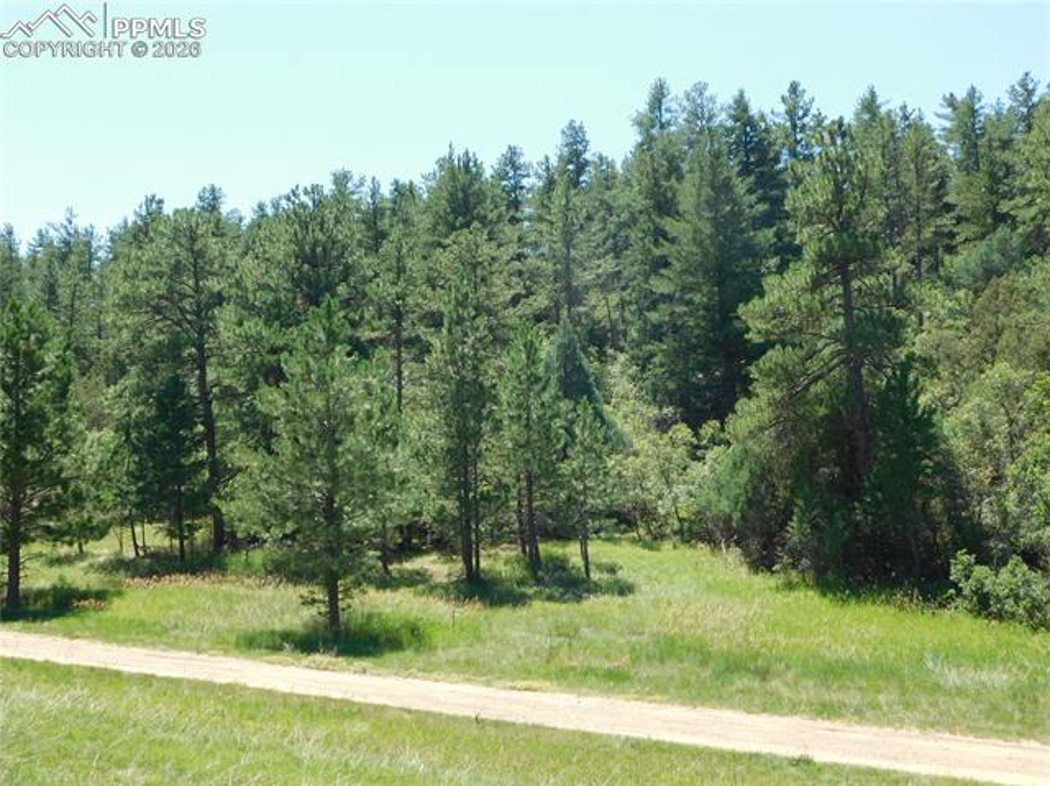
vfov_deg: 32.1
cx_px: 525
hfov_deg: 42.1
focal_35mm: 45
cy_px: 393
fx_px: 1364
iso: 125
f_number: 3.7
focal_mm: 8
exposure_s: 1/400
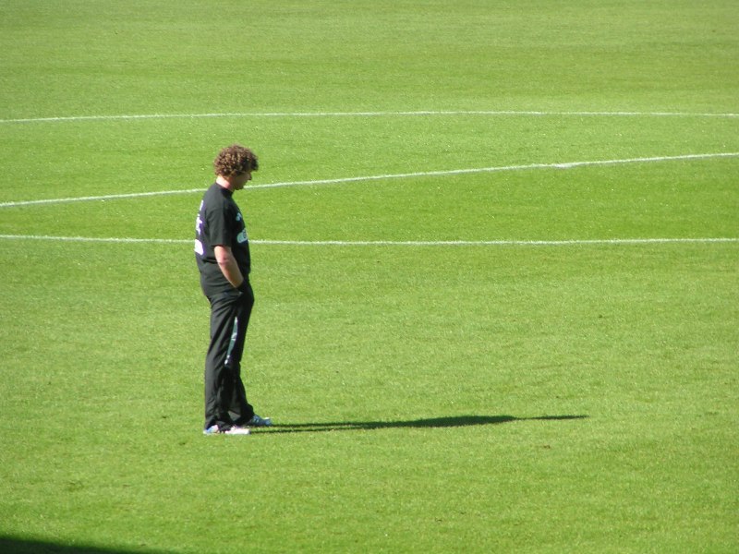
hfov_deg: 5.2
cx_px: 370
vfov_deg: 3.9
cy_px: 277
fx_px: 8112
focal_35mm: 380
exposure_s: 1/400
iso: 50
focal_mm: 58
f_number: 4.5
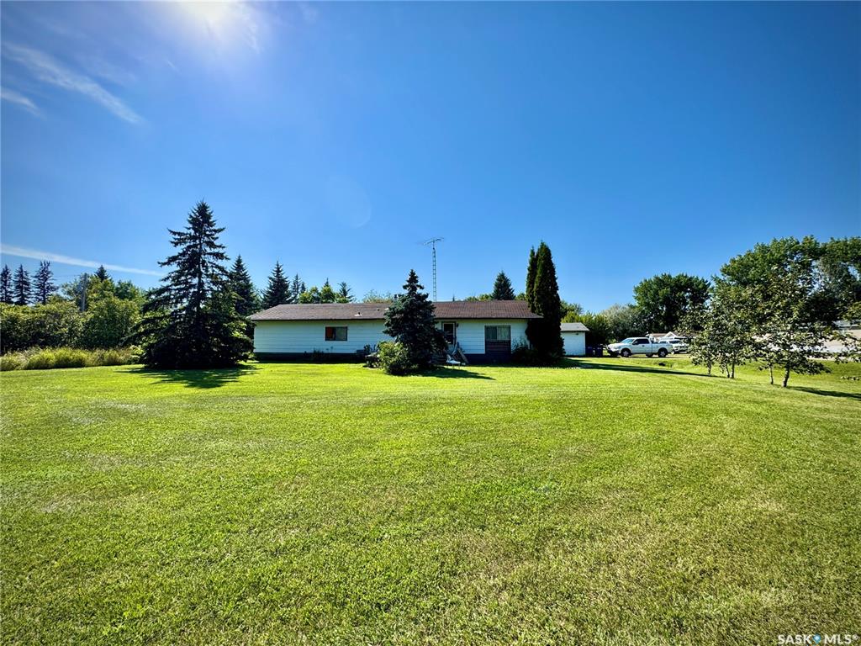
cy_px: 323
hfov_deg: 102.1
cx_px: 430
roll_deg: +0.1
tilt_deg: +3.5
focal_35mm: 14
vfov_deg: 85.7
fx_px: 348
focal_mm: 2.22
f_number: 2.2
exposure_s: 1/956
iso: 50
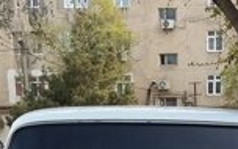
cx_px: 158
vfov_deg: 12.4
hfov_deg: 21.3
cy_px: 263
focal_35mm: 97
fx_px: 629
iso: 64
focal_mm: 3.7
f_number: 1.9
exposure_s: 1/295
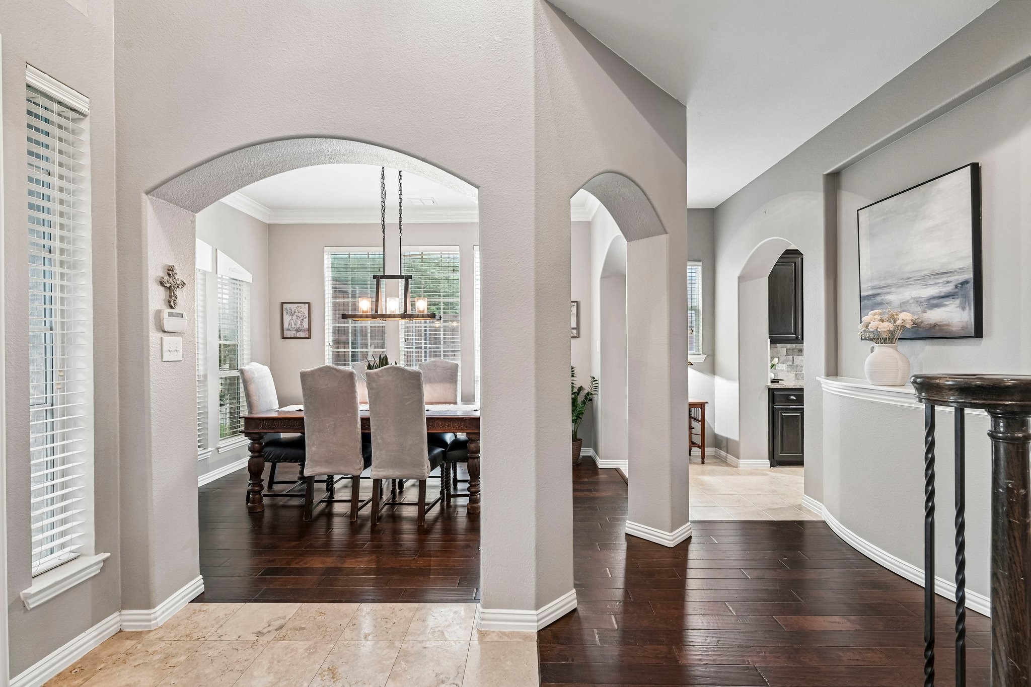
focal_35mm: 16
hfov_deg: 96.7
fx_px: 458
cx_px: 516
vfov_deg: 73.7
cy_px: 344
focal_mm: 16
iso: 400
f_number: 8
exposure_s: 1/2.5
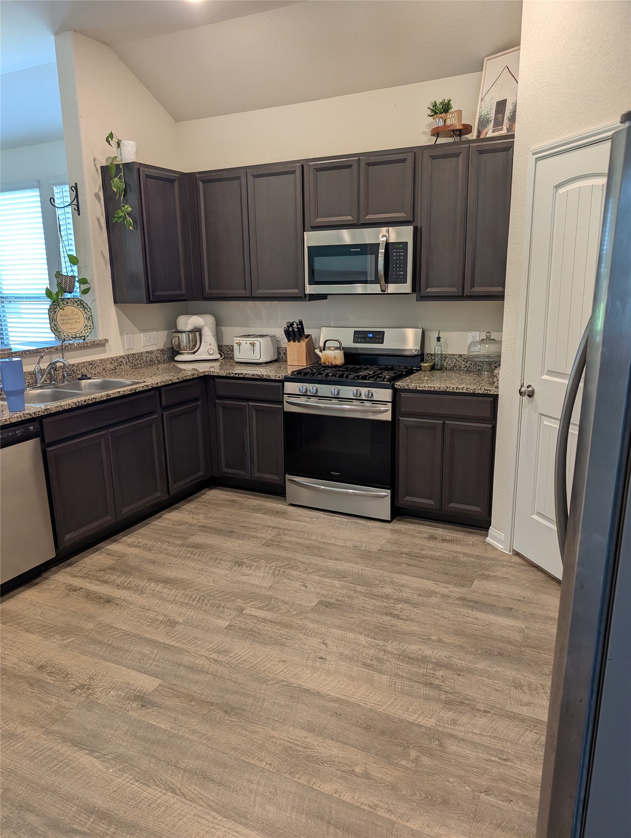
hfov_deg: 57.0
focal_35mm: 24
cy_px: 419
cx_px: 316
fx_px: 582
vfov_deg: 71.5
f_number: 1.68
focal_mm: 6.9
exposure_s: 1/120
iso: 188
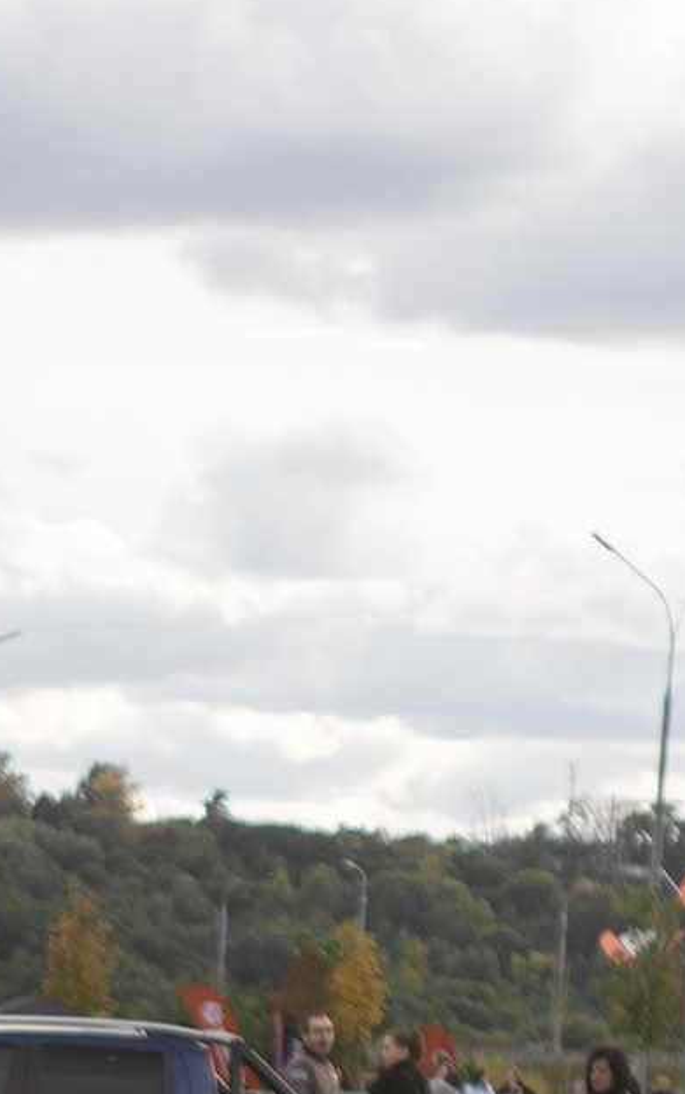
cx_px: -974
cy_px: 2004
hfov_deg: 5.8
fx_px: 6537
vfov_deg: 9.1
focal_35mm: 219
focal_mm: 35
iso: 100
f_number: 2.2
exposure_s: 1/1600
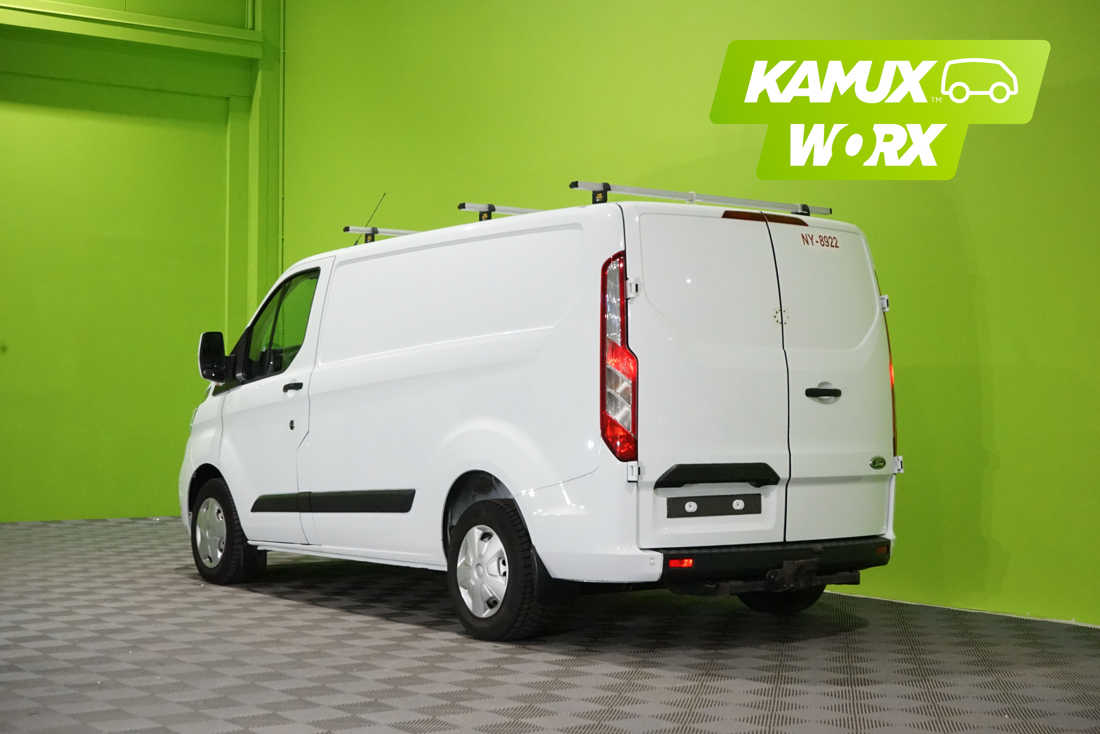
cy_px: 367
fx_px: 1558
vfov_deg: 26.5
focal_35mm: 51
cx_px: 550
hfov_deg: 38.9
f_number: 10
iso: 6400
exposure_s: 1/125
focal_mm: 51
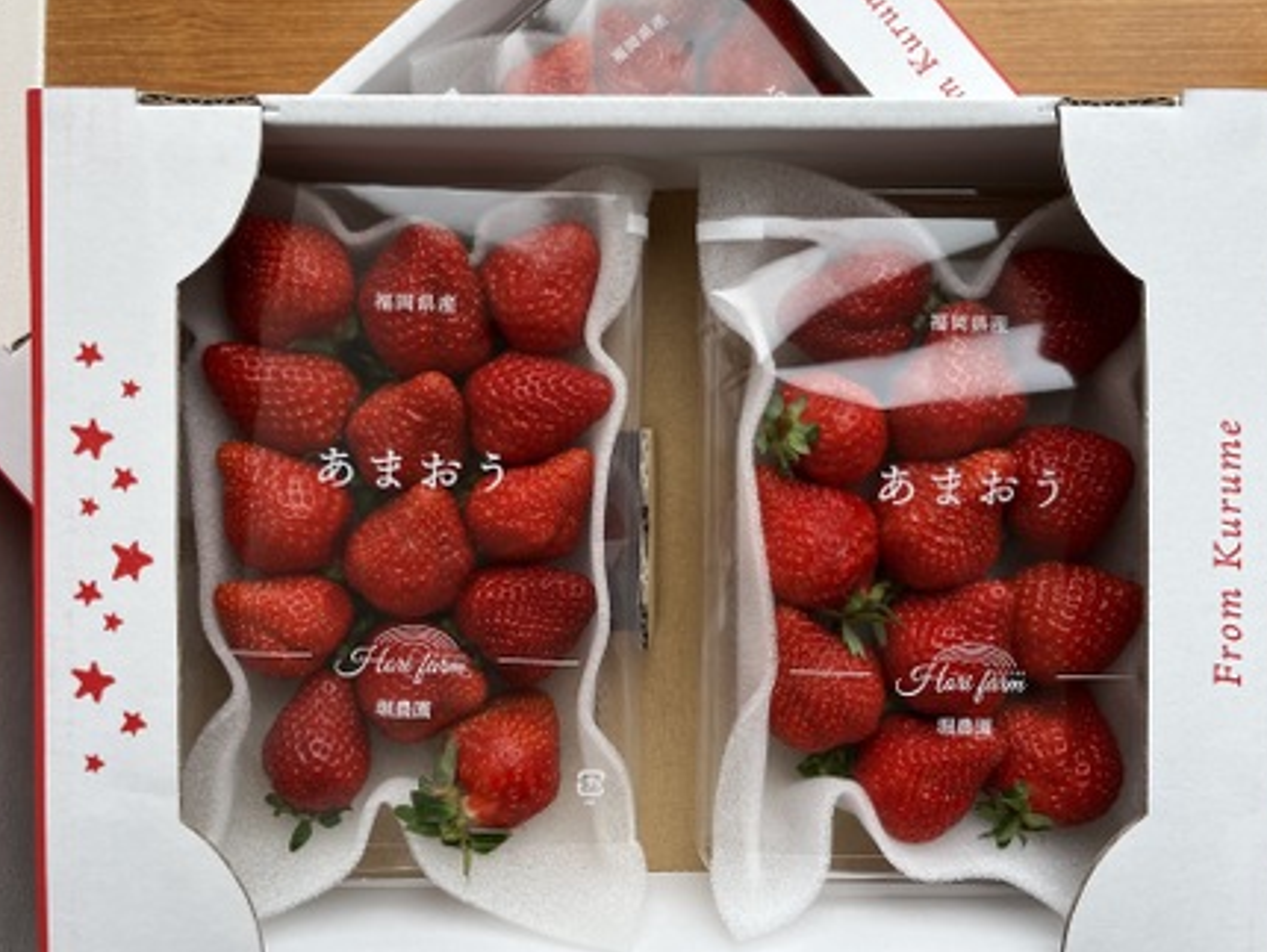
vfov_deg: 48.3
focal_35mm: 29
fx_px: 1062
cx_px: 601
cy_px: 454
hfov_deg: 61.6
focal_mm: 5.1
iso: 50
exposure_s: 1/661
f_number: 1.6
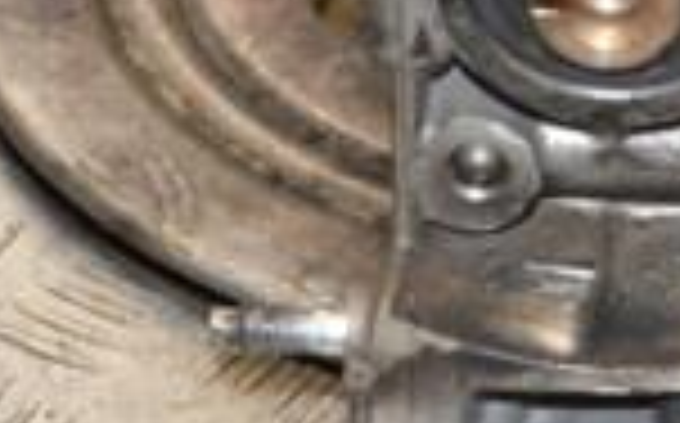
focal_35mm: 274
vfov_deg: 4.7
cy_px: -216
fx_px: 5073
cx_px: 865
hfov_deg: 7.6
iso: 800
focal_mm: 45
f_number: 4.8
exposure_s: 1/160
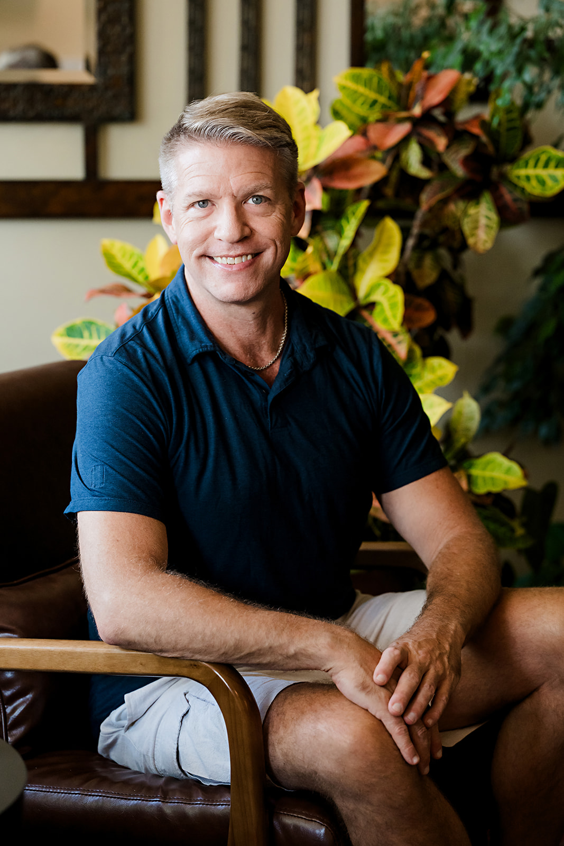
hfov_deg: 15.2
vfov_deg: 22.6
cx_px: 282
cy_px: 423
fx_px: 2114
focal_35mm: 90
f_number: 3.5
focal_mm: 90
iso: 1600
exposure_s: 1/320
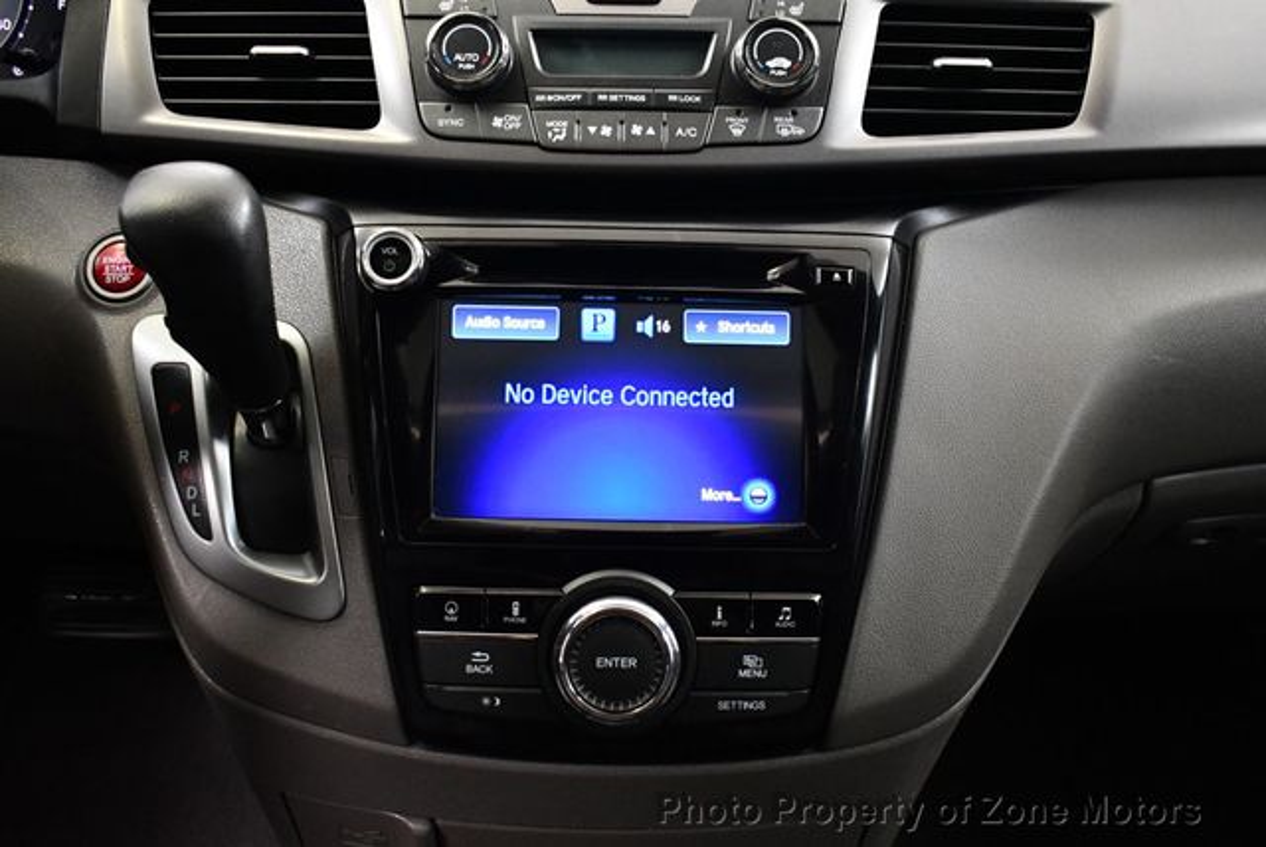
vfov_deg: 36.9
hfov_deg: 53.1
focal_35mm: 36
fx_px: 1267
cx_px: 633
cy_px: 424
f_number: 3.5
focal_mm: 18
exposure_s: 1/80
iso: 3200
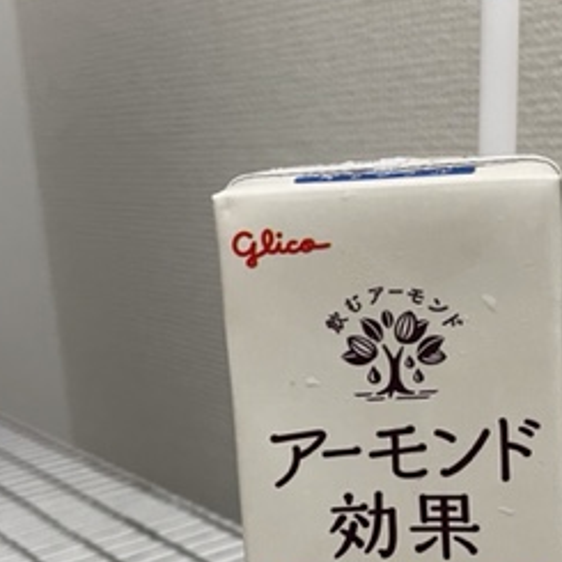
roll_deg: +3.1
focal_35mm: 60
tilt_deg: -10.7
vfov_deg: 28.4
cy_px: 369
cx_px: 369
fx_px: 1102
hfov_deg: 28.4
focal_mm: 4.2
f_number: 1.6
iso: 160
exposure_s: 1/50
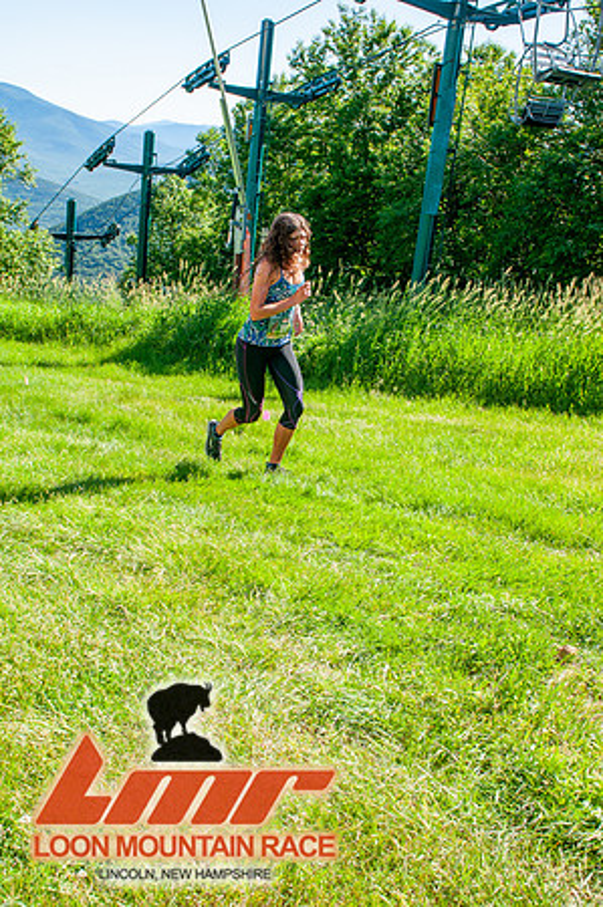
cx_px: 302
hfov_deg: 36.8
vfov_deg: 53.2
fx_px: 907
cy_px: 454
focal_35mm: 36
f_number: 8
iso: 200
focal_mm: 24
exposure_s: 1/250
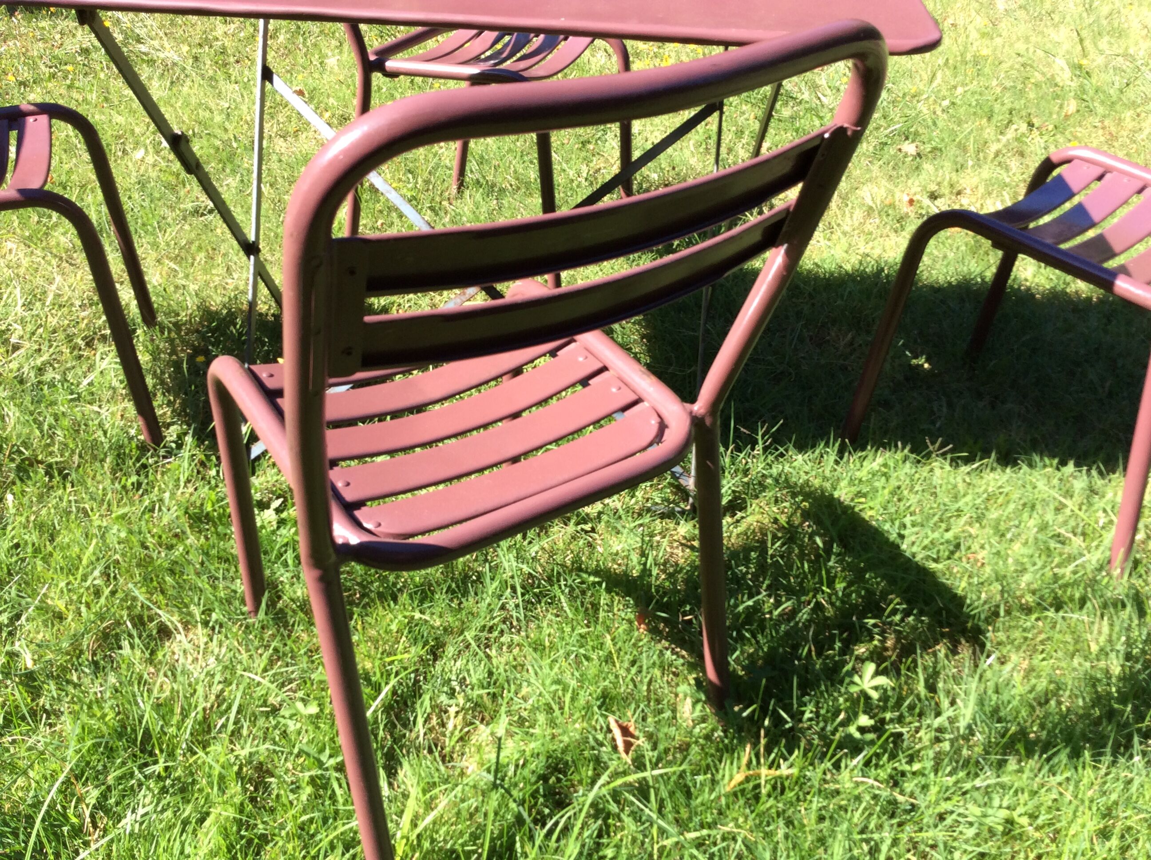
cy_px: 430
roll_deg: +0.7
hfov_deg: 56.9
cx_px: 576
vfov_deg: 44.1
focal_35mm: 32
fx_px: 1062
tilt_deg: -35.2
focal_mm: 3.3
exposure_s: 1/338
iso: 32
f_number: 2.4
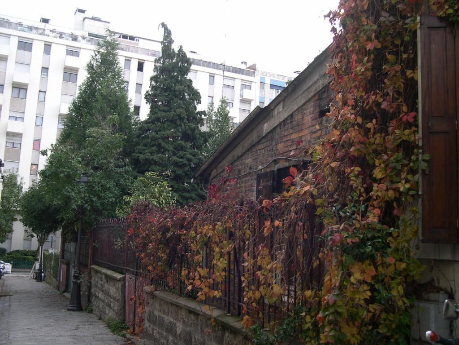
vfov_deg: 37.7
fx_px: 504
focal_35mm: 38
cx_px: 230
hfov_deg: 49.0
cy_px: 172
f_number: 2.8
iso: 100
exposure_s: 1/70.7
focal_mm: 8
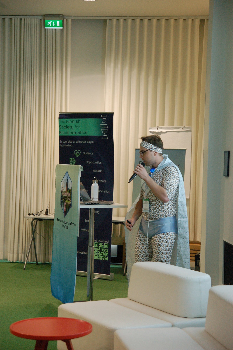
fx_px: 729
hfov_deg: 18.2
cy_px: 175
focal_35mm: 75
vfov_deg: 27.0
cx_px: 116
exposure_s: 1/125
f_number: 3.5
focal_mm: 50
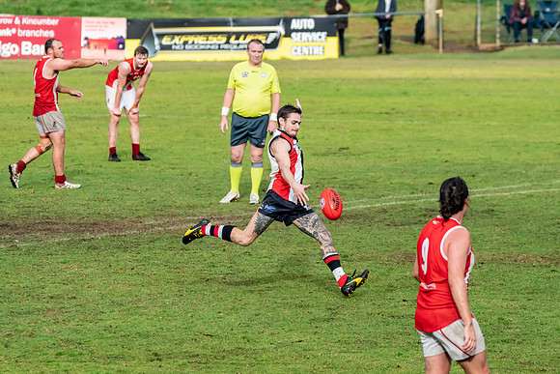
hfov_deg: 5.5
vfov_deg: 3.6
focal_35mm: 378
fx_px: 5874
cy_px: 187
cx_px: 280
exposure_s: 1/2500
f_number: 7.1
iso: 1250
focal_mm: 250
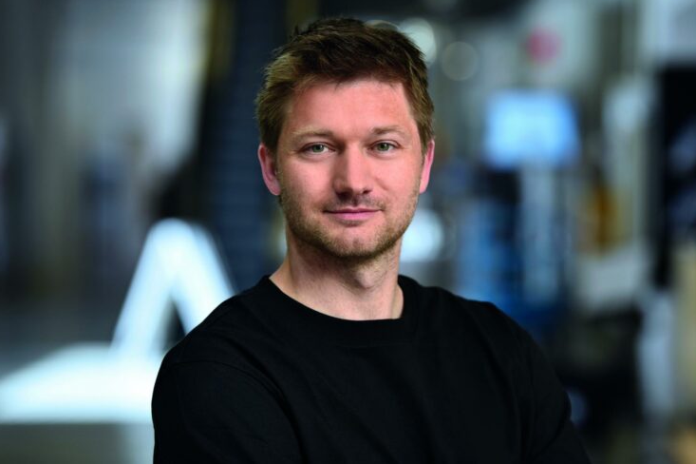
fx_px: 2937
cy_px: 225
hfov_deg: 13.5
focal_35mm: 152
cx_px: 359
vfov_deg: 9.0
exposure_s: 1/125
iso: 100
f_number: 3.5
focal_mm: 145
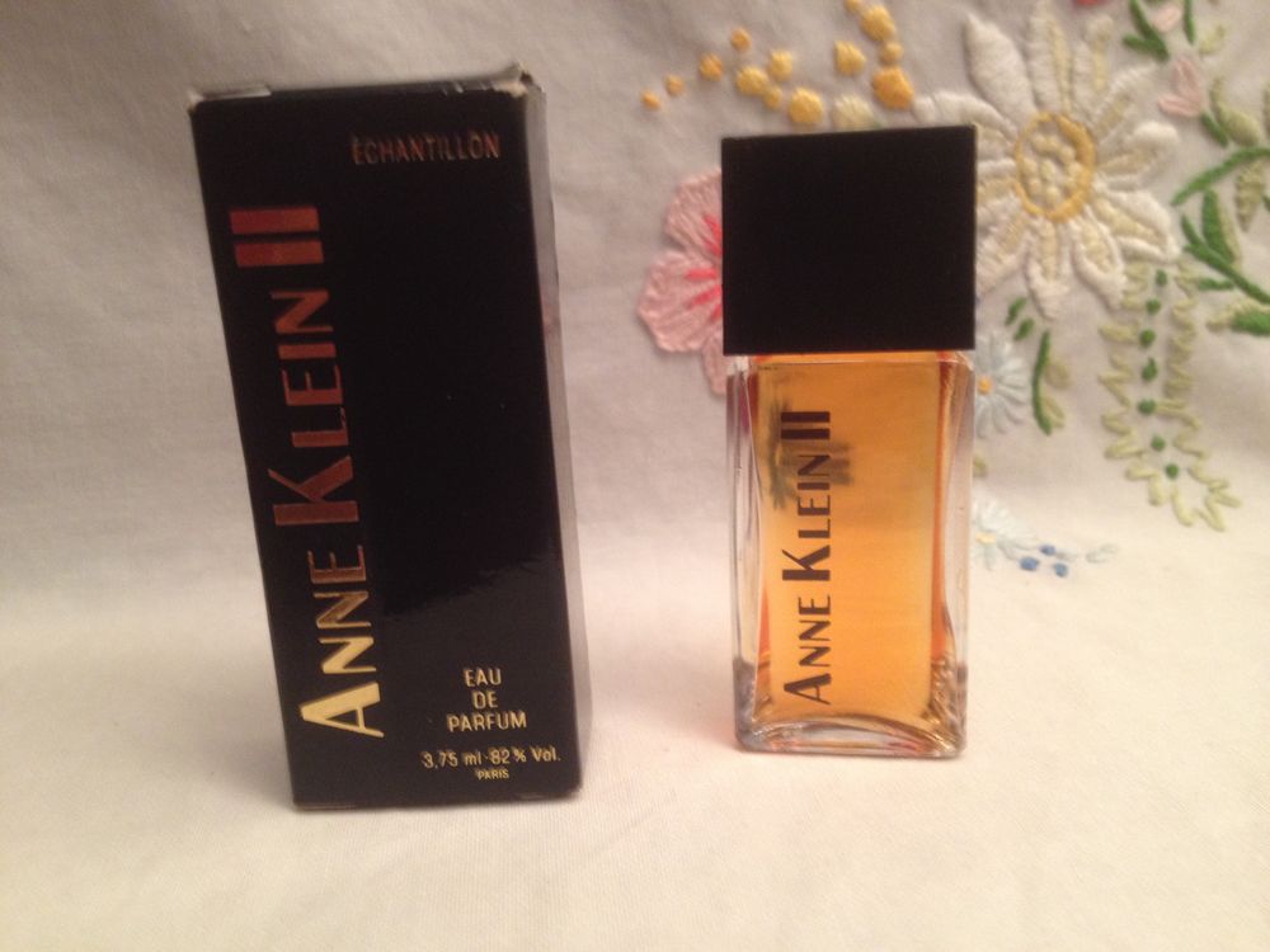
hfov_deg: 52.6
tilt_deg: -19.5
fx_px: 1284
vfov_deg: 40.7
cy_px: 476
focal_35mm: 35
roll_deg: +3.8
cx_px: 635
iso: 160
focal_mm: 4.28
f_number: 2.4
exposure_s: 1/20
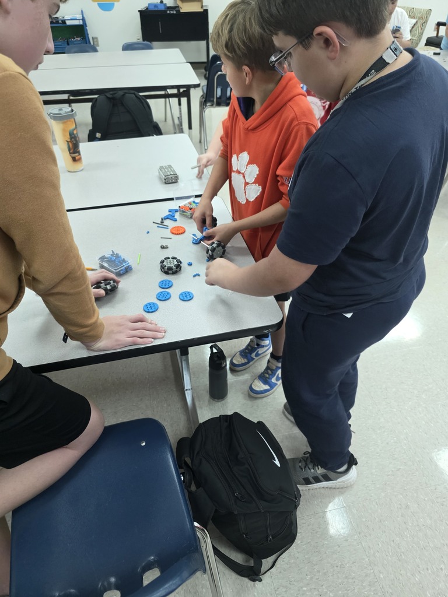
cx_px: 224
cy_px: 298
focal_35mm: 23
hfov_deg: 58.9
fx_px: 397
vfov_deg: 73.9
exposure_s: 1/120
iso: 800
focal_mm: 6.3
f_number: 1.7
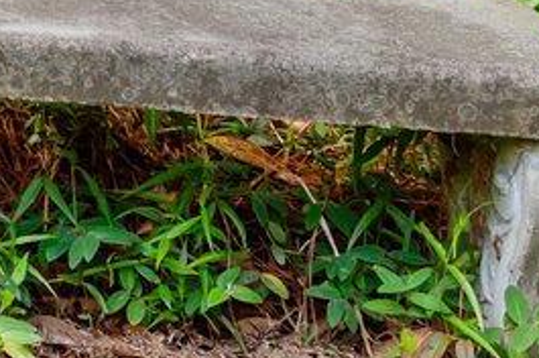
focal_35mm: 139
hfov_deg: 11.7
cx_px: -803
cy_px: -525
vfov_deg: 8.8
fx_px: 2079
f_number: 8
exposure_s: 1/60
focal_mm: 18
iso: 250
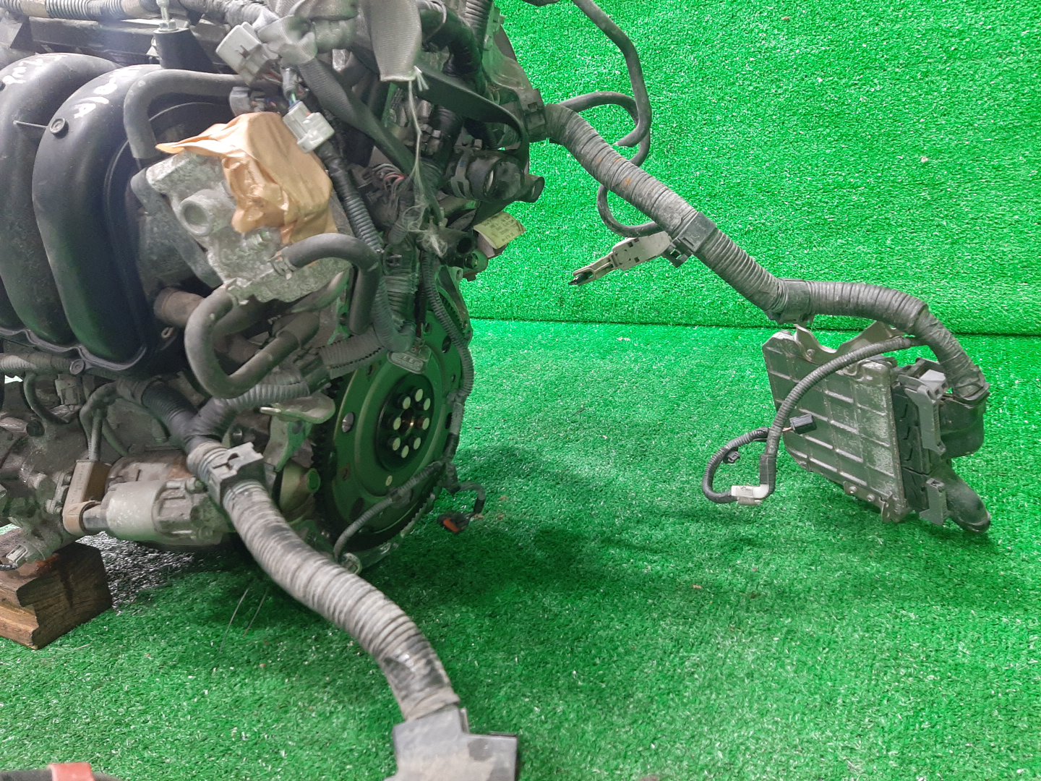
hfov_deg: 67.3
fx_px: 782
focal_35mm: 26
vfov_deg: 53.1
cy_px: 390
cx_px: 520
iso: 179
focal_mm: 3.93
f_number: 1.7
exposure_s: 1/25
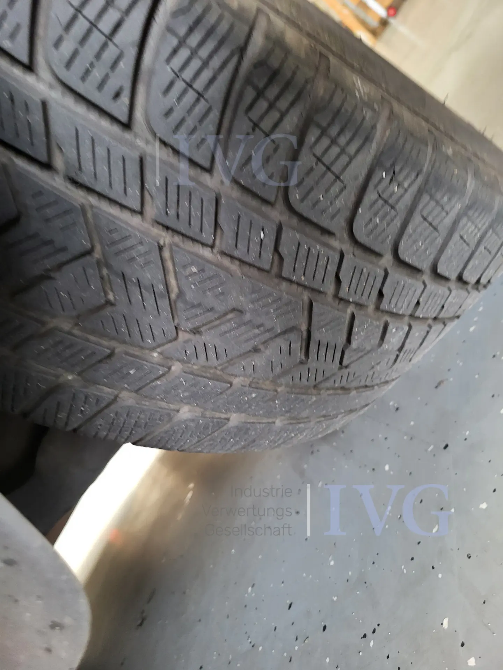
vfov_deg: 67.3
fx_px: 504
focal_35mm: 26
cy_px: 335
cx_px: 252
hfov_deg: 53.1
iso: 400
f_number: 1.8
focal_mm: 5.4
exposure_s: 1/50
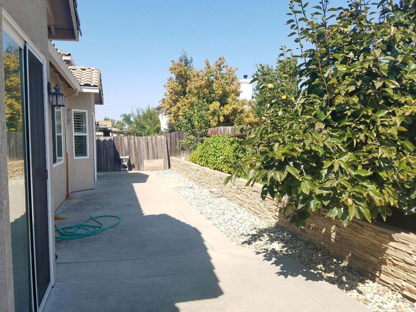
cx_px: 199
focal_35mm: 28
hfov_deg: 63.4
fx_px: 336
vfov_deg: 49.7
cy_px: 155
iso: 50
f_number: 1.7
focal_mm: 4.2
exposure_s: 1/1556
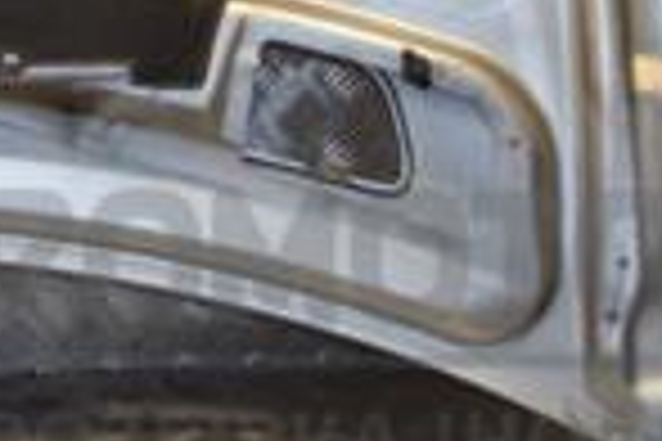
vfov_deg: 9.0
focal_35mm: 147
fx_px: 2703
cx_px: -342
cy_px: -342
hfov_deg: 13.2
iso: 200
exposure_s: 1/125
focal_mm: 24
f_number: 4
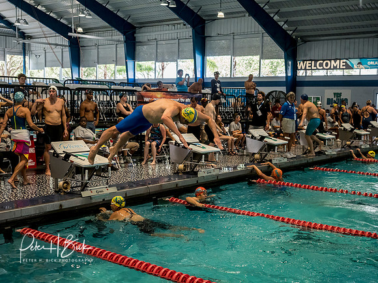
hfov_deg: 41.2
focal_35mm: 46
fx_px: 502
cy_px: 142
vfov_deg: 31.5
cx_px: 189
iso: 2500
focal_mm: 23
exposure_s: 1/1000
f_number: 2.8
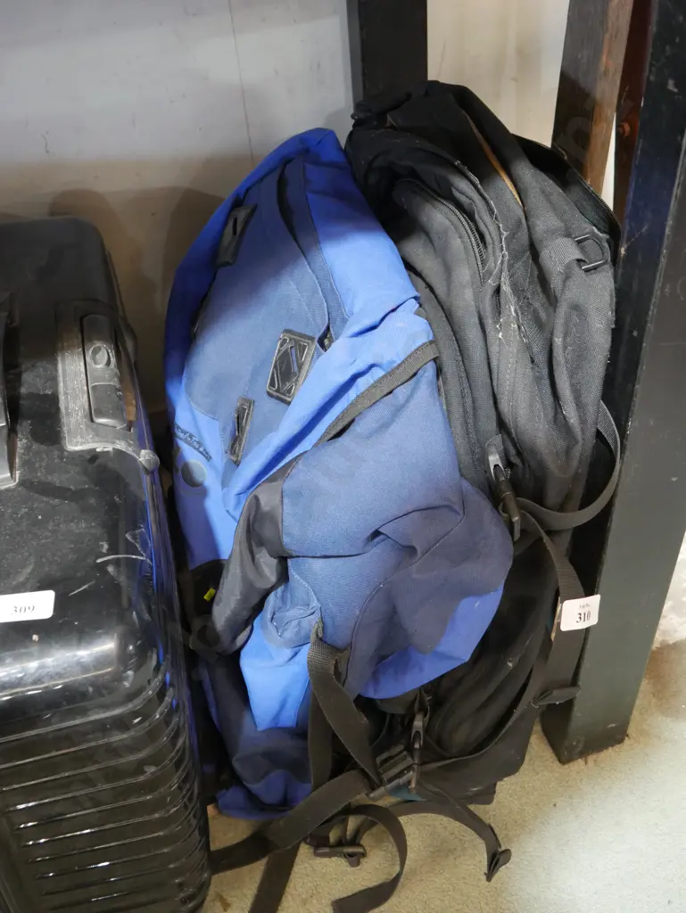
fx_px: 898
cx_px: 343
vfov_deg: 53.9
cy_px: 456
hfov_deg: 41.8
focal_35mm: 34
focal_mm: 17
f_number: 4.5
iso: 2500
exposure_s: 1/60
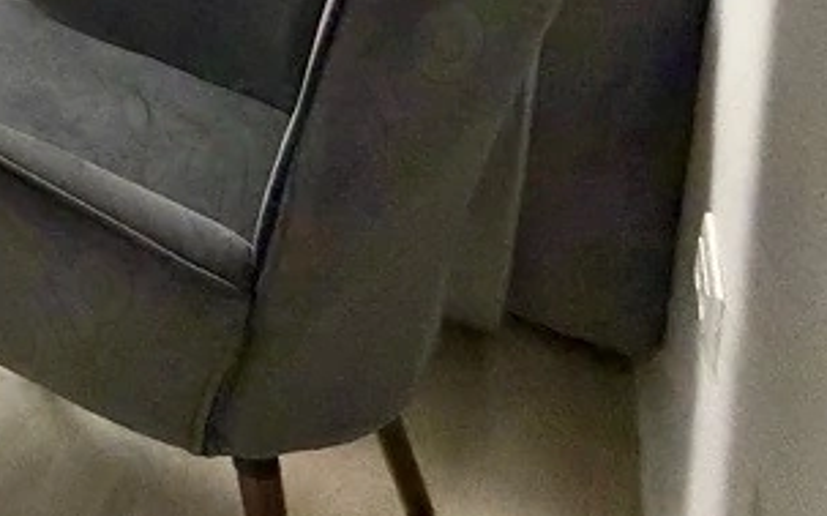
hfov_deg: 29.6
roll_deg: +0.7
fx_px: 1104
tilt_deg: -6.8
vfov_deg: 18.7
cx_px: -333
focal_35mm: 49
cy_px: -472
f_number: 2.2
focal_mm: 2.22
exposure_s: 1/50
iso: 250
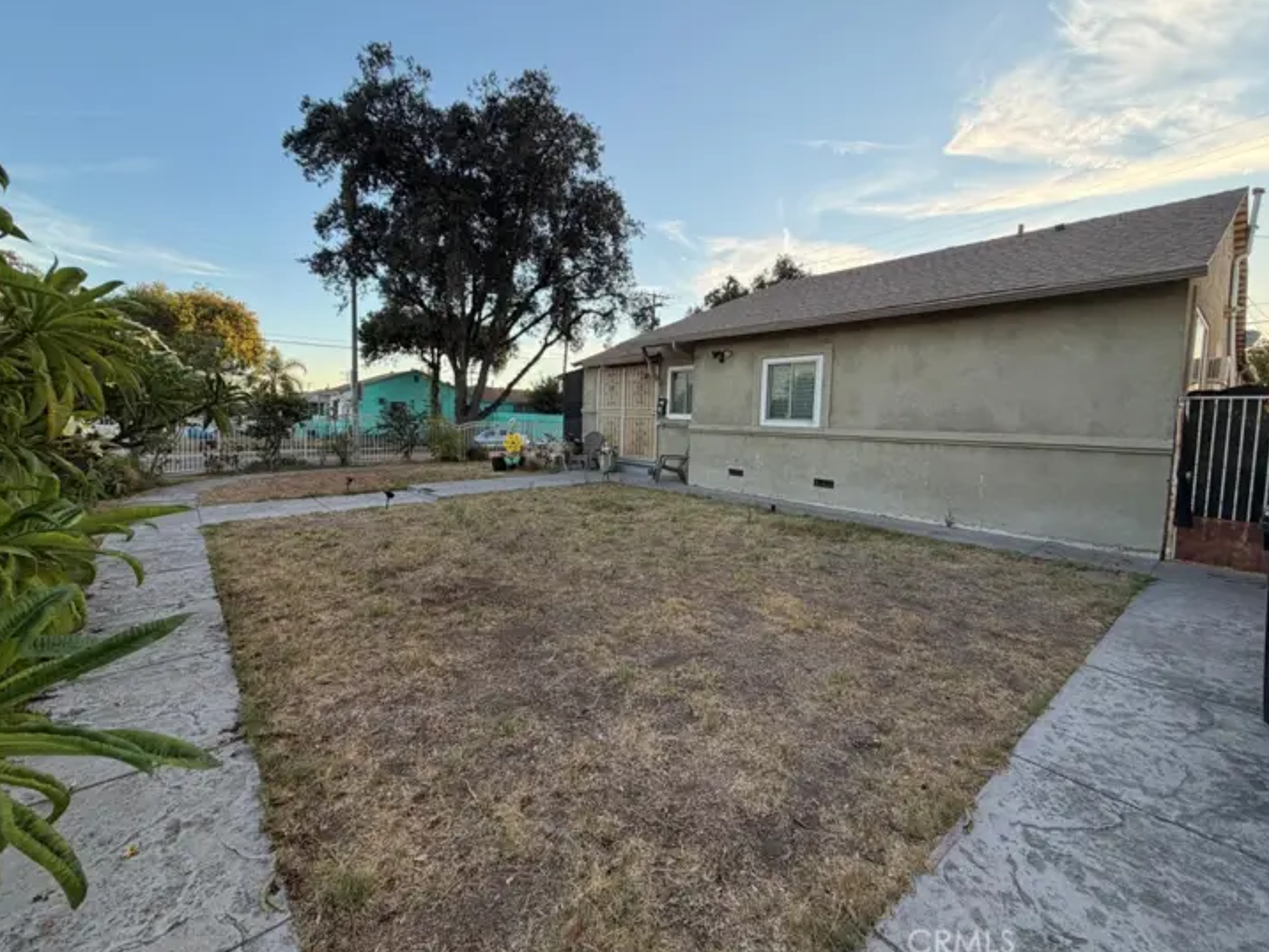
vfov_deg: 81.7
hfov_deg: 98.2
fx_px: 550
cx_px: 634
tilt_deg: -3.1
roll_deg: -1.6
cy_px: 451
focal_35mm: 15
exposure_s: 1/235
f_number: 2.2
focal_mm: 2.22
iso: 40
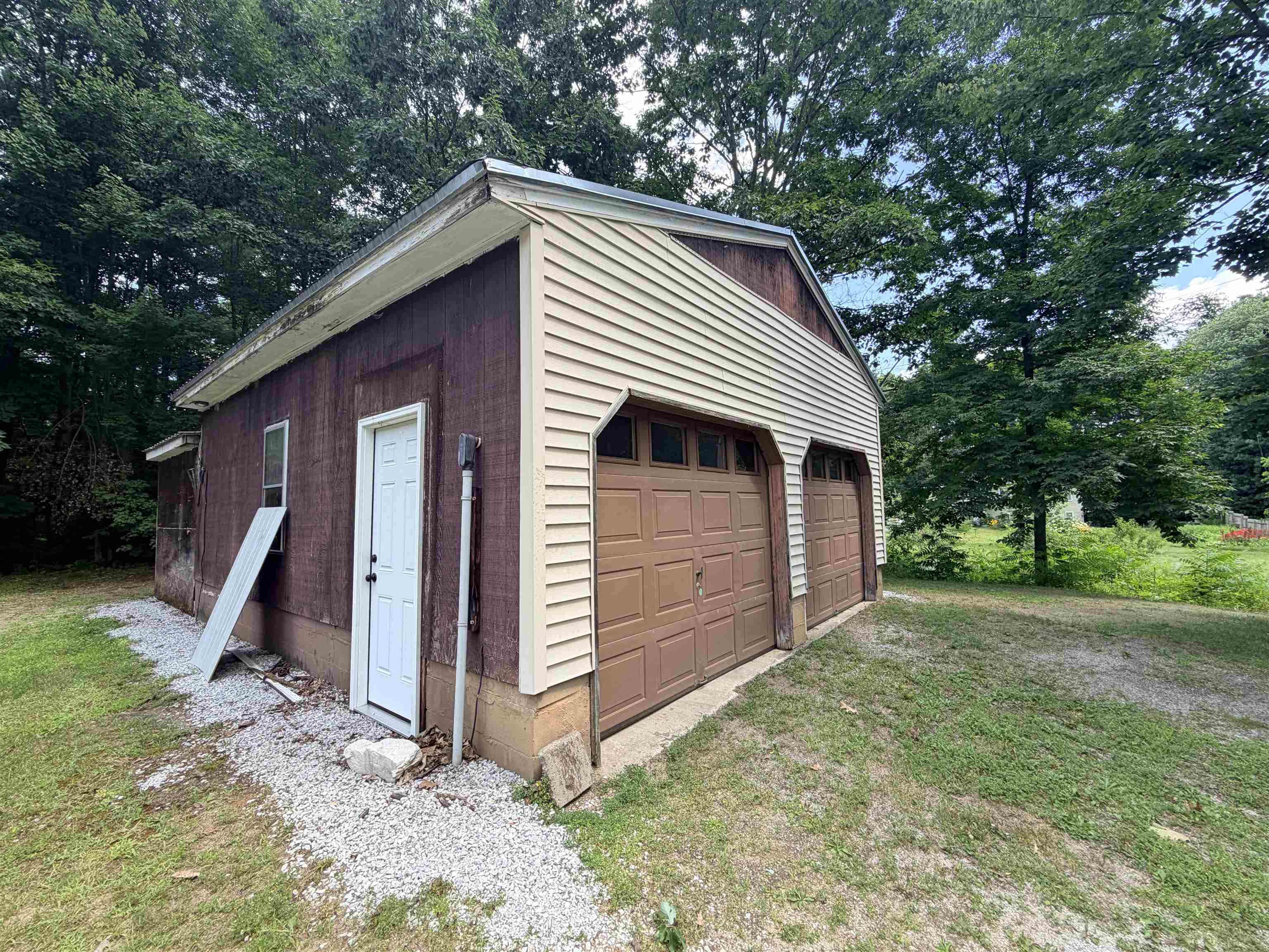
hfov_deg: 102.1
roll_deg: +1.9
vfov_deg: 85.7
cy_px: 476
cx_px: 634
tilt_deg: +5.0
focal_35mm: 14
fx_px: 513
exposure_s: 1/312
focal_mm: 2.22
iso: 50
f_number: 2.2
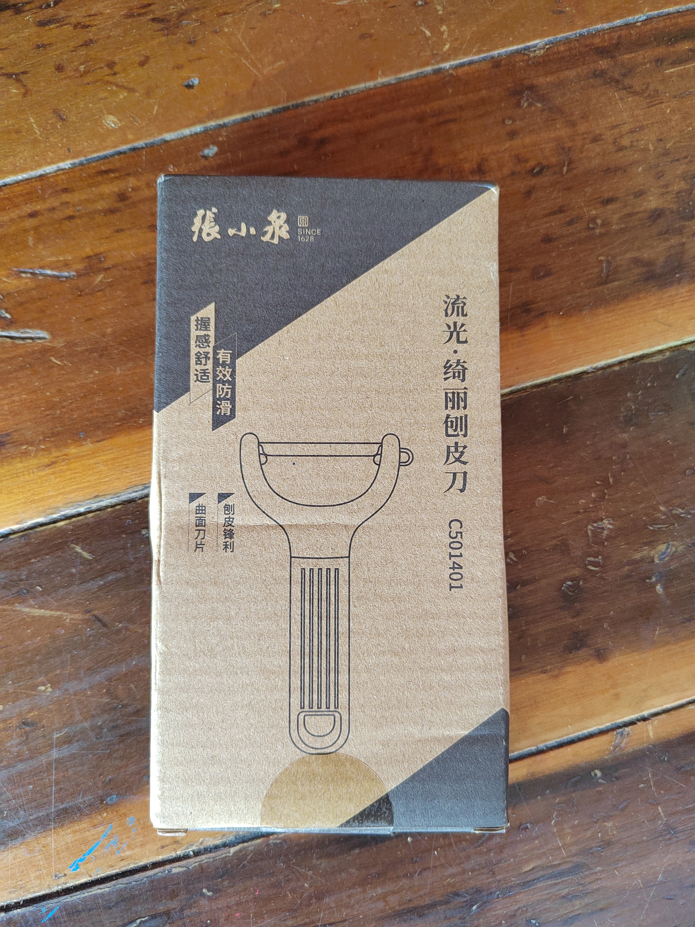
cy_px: 464
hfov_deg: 58.9
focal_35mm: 23
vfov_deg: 73.9
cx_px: 348
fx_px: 616
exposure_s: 1/100
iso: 1503
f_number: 1.9
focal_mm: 5.52
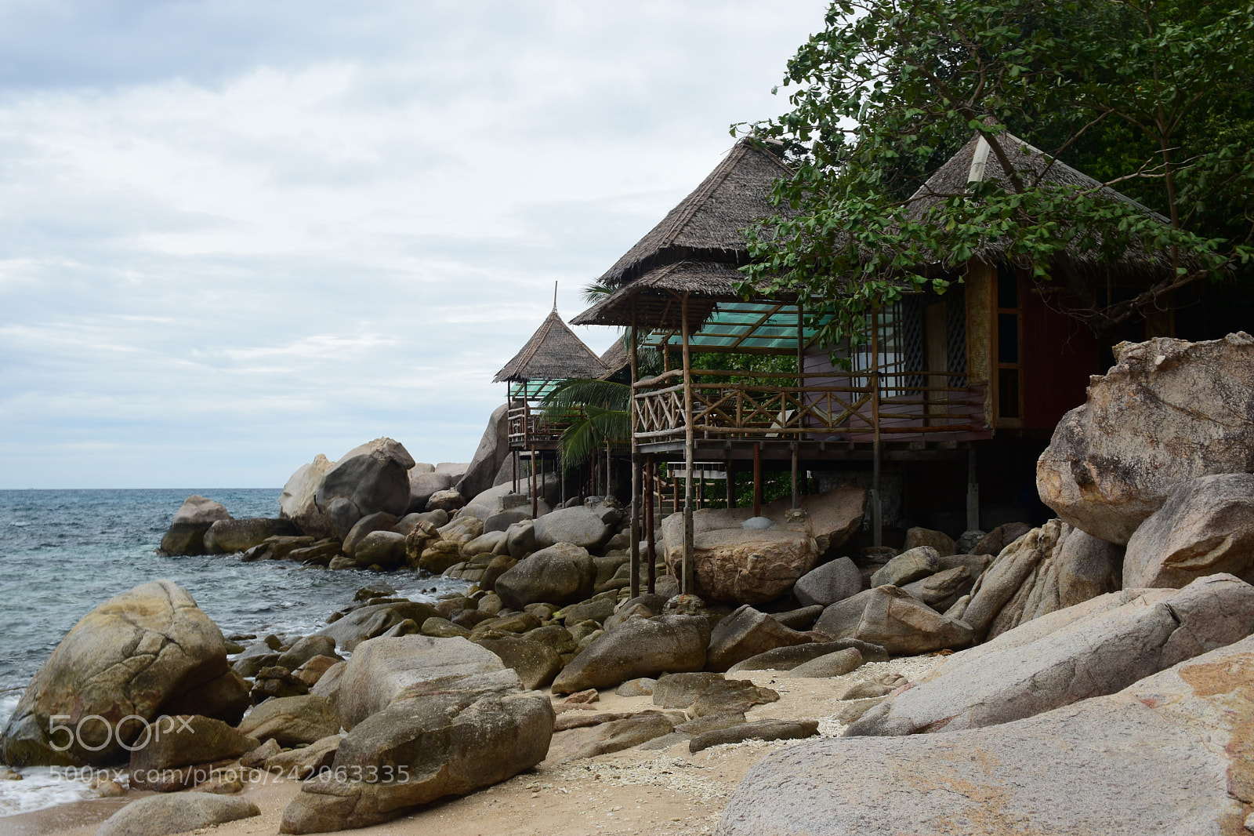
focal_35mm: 39
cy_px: 418
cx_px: 627
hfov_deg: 49.6
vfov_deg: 34.2
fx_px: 1358
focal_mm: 26
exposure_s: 1/20
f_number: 14
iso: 100
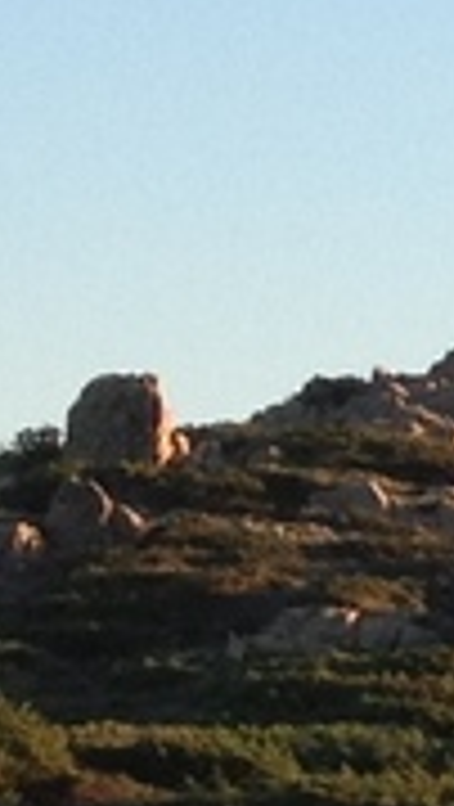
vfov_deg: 6.3
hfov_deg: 3.4
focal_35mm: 340
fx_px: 7259
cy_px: 1004
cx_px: 1987
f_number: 2.4
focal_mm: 4.28
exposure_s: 1/435
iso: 64
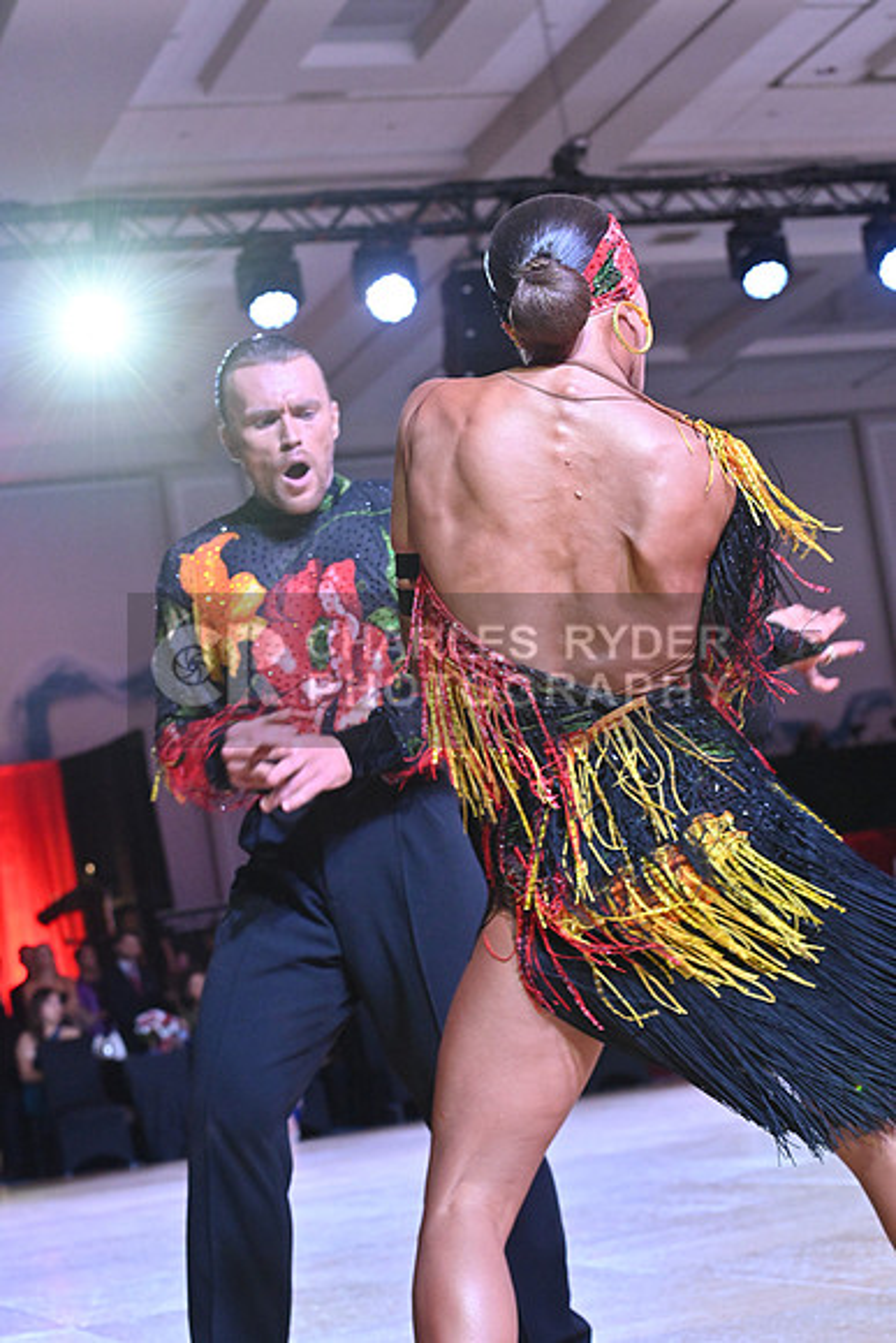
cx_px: 448
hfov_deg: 19.5
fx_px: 2612
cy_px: 672
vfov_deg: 28.8
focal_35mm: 70
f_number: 6.3
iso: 4000
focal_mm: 70
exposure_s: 1/400
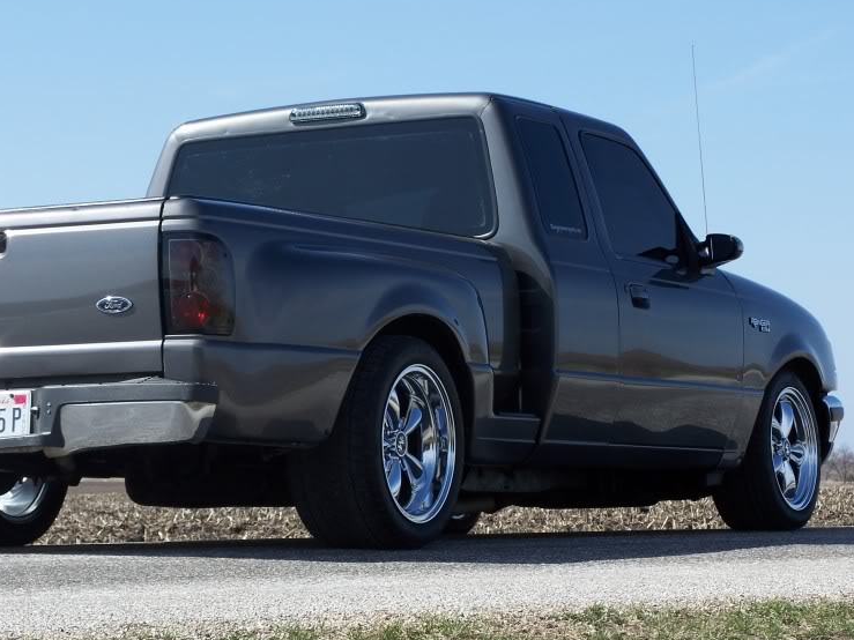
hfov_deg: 14.8
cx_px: 310
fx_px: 3281
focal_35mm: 133
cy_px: 390
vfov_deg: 11.1
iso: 64
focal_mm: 20.3
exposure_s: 1/400
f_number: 5
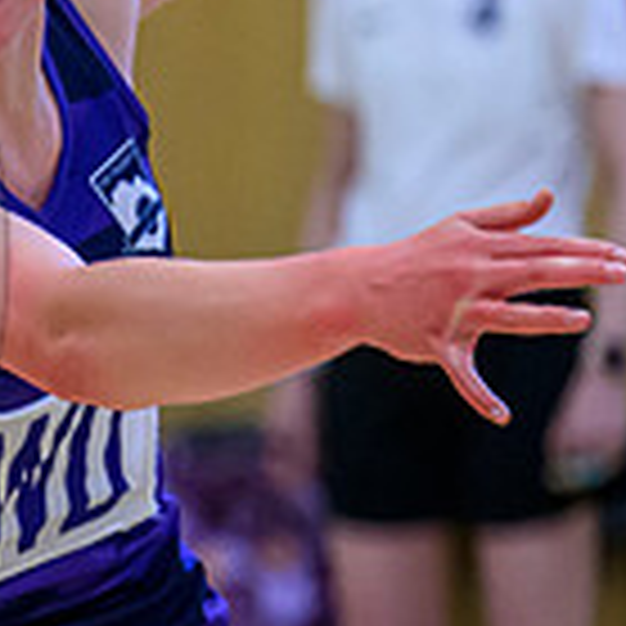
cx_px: -1282
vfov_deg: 2.0
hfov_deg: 2.0
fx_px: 17595
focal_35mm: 860
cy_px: 289
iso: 4000
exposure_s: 1/1000
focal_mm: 145
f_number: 3.2
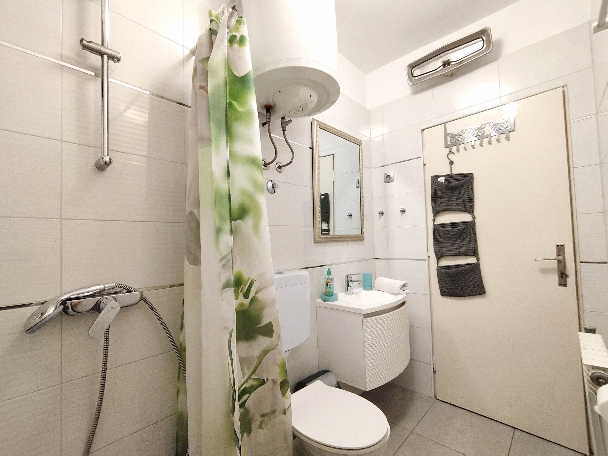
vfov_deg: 78.1
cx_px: 304
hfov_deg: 94.5
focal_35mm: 16
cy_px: 228
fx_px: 281
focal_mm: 1.65
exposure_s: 1/25
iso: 160
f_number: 2.2
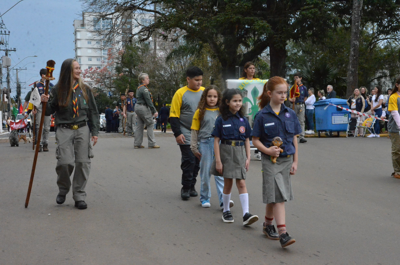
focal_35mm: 60
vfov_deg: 22.5
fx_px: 665
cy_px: 132
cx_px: 200
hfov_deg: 33.5
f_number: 20
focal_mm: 40
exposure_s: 1/1600
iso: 6400
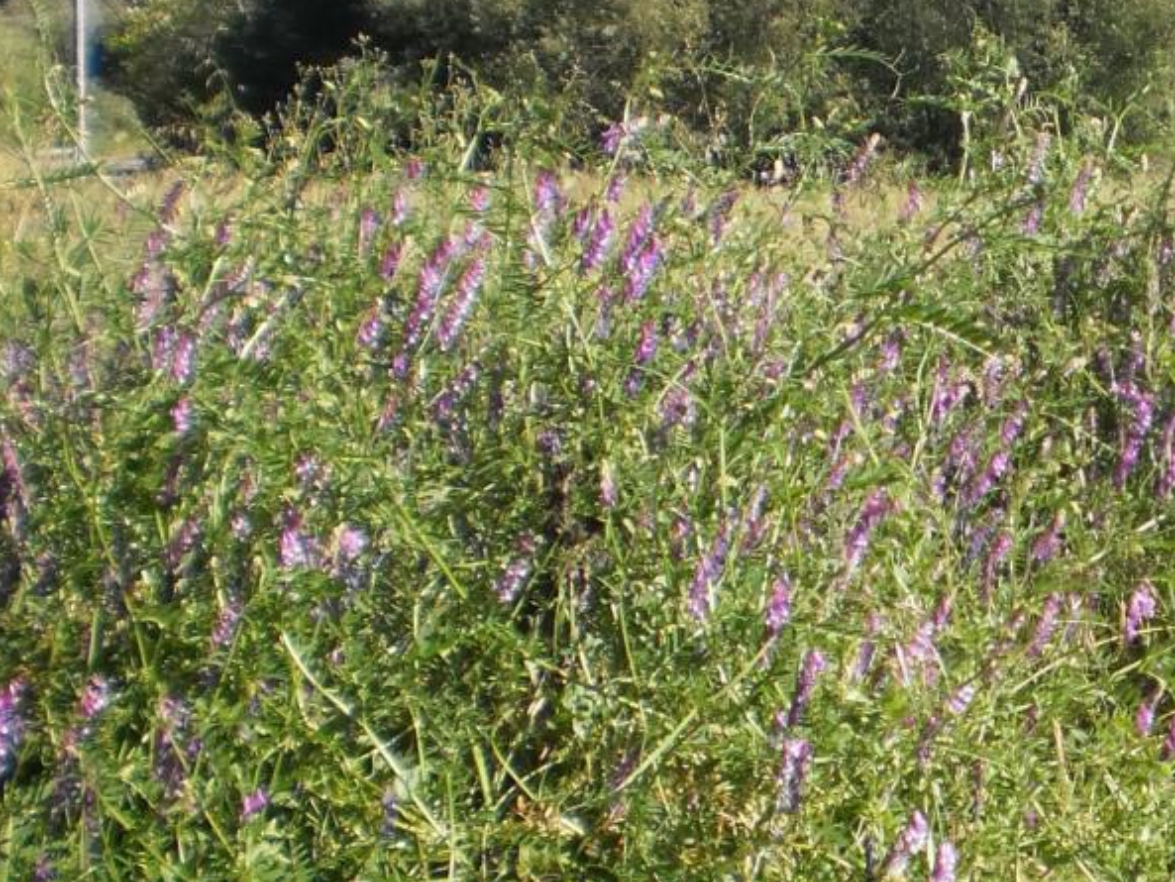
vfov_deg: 16.2
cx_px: 1159
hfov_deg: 20.9
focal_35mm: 91
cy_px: 469
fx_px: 3090
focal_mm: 6.3
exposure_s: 1/800
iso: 100
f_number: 3.1
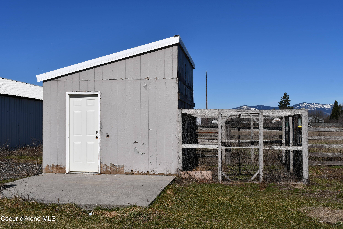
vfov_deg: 31.2
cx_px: 172
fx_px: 410
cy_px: 114
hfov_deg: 45.4
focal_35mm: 43
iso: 100
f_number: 11
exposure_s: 1/500
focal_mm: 29
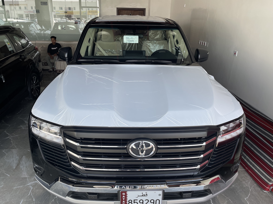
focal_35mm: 26
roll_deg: -0.6
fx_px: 205
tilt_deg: -22.0
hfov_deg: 67.3
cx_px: 136
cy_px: 102
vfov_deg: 53.1
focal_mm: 4.2
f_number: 1.6
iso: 32
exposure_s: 1/477
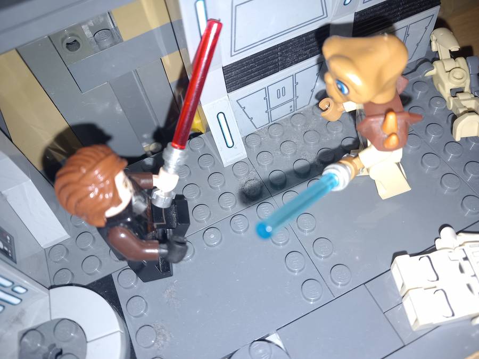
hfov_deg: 65.3
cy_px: 180
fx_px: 374
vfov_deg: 51.4
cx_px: 240
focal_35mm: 27
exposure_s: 1/50
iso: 32
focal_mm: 4
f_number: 1.8
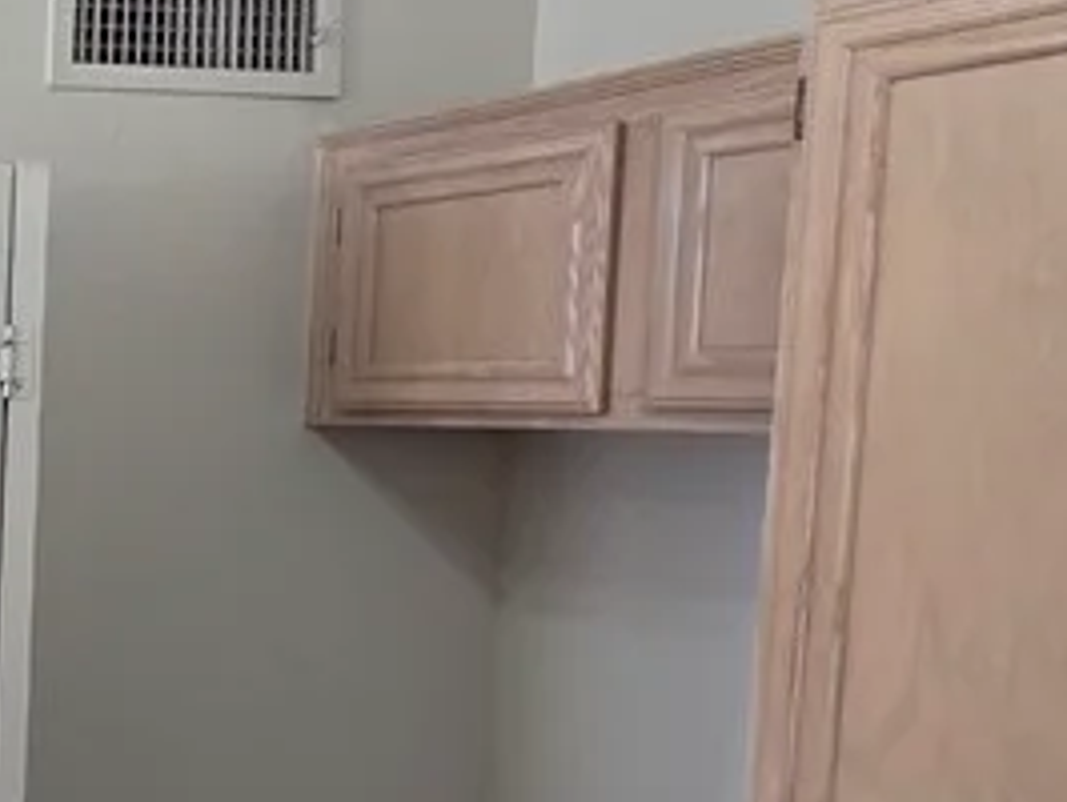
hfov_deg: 23.9
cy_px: 497
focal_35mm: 50
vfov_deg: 29.1
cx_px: -742
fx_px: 1543
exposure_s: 1/120
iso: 160
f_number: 1.9
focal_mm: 2.2
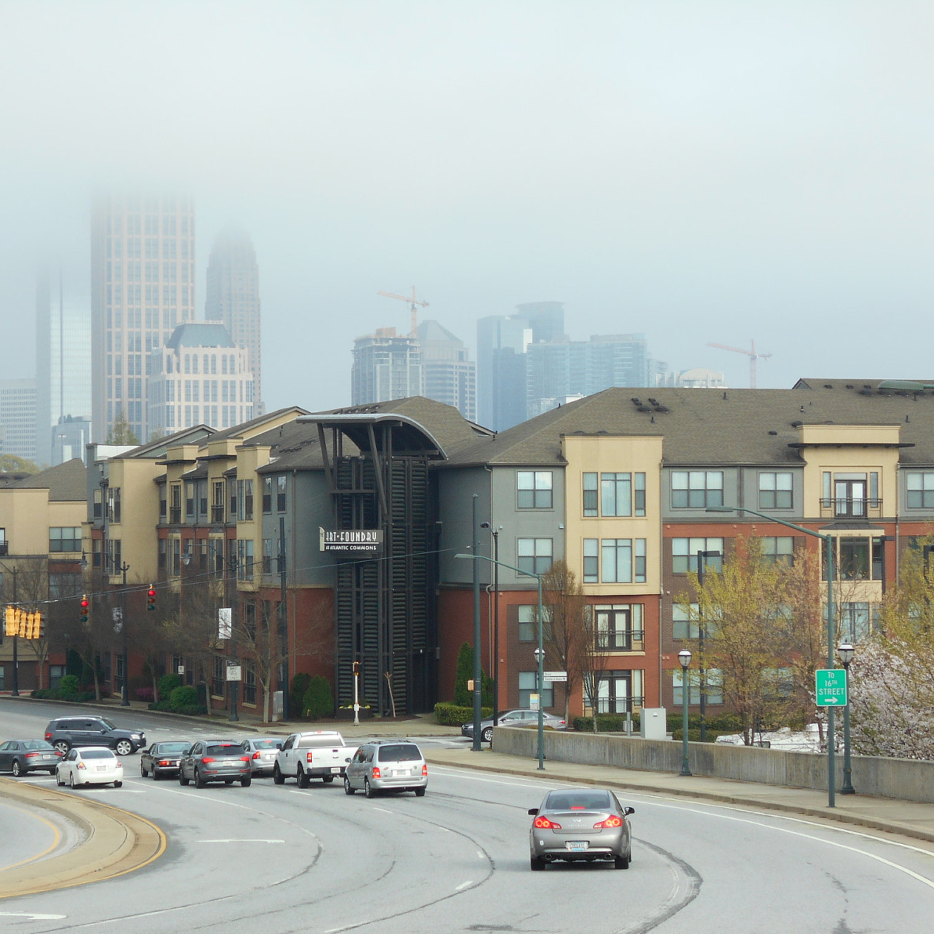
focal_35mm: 102
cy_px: 469
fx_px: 3114
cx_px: 373
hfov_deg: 17.0
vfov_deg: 17.1
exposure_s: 1/400
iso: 80
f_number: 6.3
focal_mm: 15.4
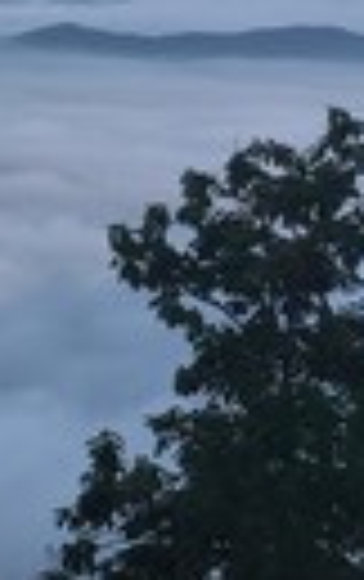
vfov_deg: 19.2
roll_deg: -0.8
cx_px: -261
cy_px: 99
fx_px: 1693
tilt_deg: -4.0
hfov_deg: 11.5
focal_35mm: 107
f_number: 2.2
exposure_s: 1/430
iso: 25
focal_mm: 4.15
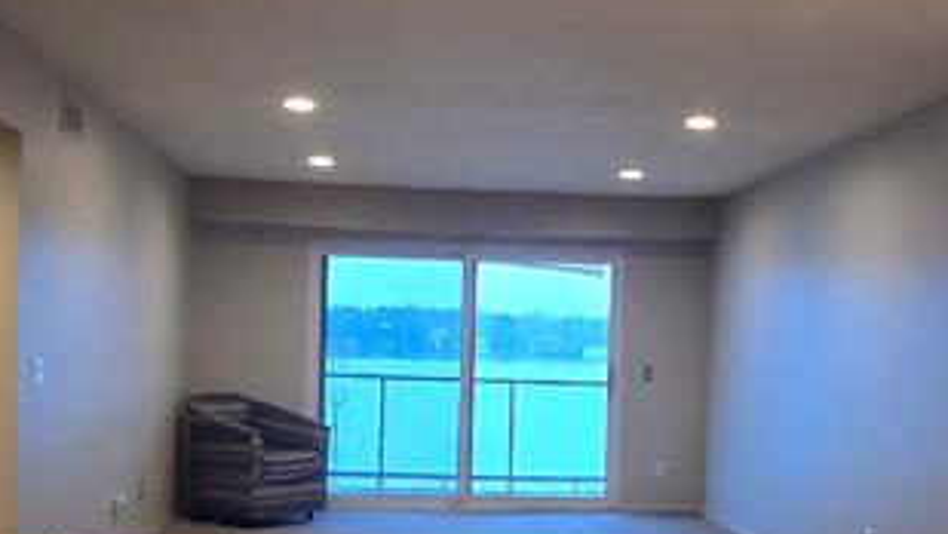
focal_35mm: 47
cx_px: 558
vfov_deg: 25.2
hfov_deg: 43.5
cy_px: 402
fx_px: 1182
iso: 160
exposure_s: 1/60
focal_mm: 2.2
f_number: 2.2
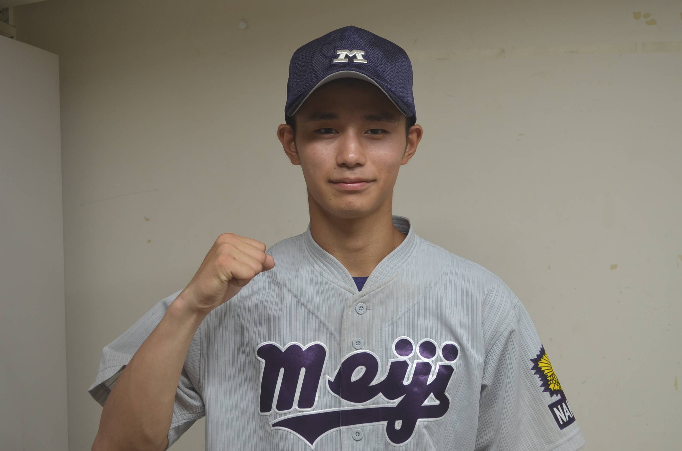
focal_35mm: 54
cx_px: 339
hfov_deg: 37.3
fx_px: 1012
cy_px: 227
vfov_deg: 25.2
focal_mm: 35
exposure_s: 1/60
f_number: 5
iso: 400
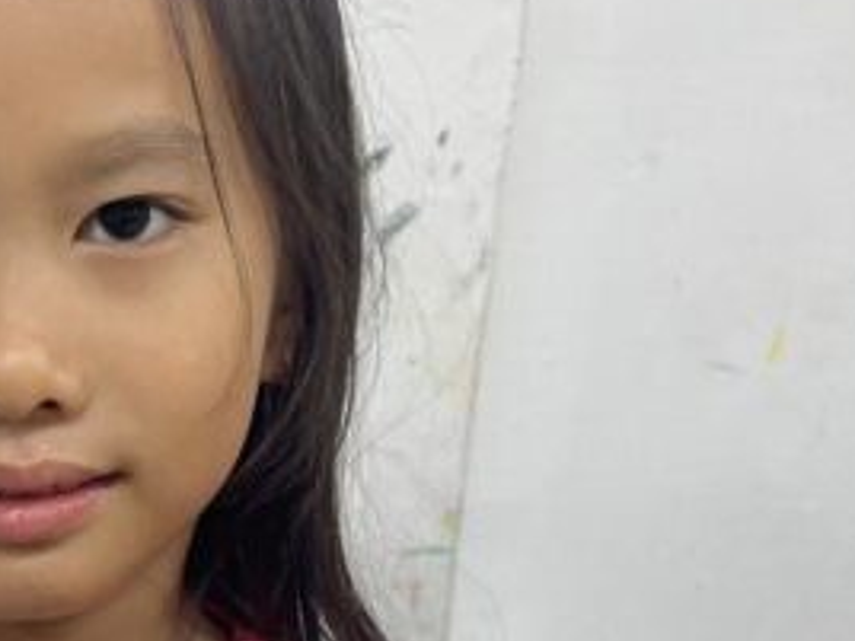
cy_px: 679
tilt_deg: -19.6
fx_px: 2396
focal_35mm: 97
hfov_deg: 19.8
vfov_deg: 14.9
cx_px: 54
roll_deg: -1.8
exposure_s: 1/100
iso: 50
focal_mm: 5.7
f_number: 1.5
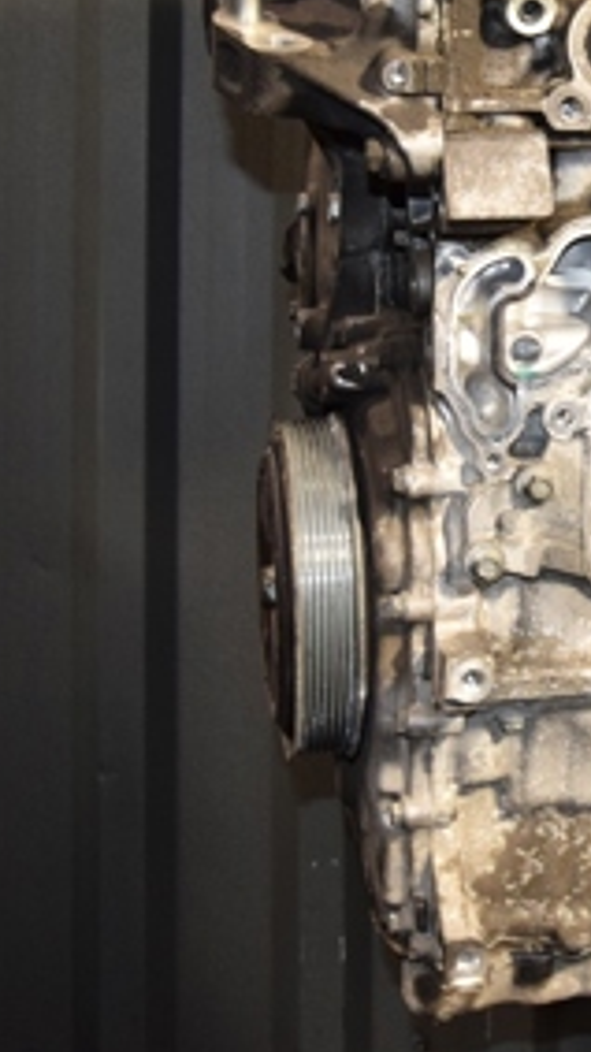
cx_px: 833
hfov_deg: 14.6
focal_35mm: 78
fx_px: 2175
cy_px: 309
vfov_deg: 26.9
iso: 800
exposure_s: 1/125
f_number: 5
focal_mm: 22
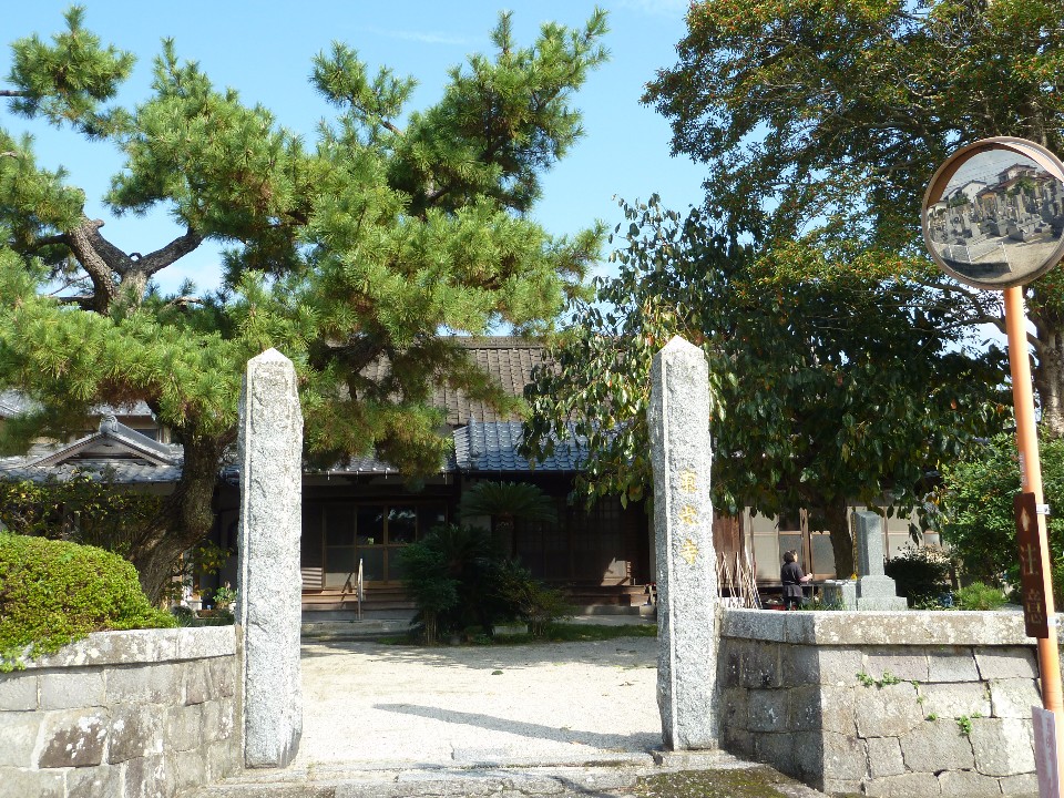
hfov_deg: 52.6
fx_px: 1076
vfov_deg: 40.7
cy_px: 399
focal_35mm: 35
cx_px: 532
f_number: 4
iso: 80
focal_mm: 5.7
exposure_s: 1/320
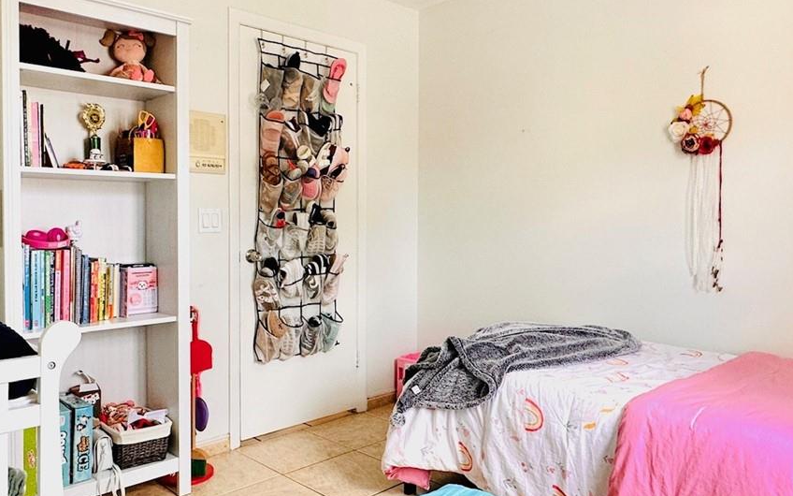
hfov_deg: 66.4
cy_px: 260
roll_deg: -0.1
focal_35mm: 28
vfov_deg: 44.5
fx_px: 605
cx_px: 382
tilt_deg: -2.7
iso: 125
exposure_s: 1/120
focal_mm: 2.22
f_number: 2.2
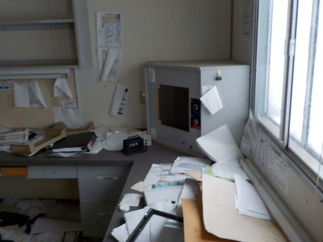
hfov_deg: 60.0
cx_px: 162
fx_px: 280
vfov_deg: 46.8
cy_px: 121
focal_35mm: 30
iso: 200
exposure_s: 1/30
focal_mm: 4.1
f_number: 3.3
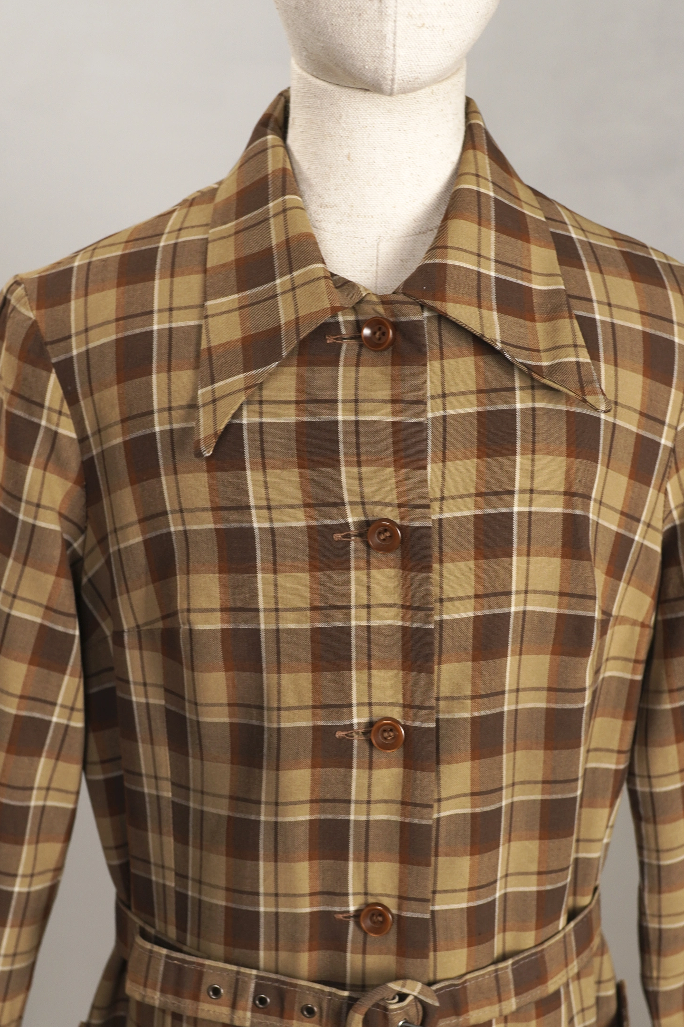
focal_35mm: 64
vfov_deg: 31.3
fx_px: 1824
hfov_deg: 21.2
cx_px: 348
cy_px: 617
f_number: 3.5
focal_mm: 32
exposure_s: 1/100
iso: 200
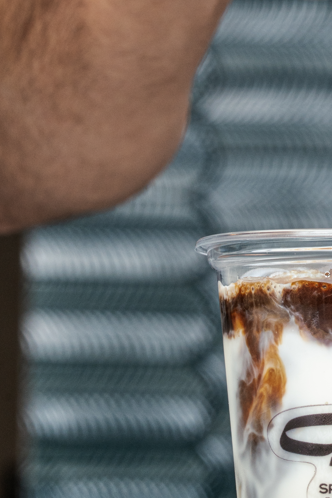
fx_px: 3928
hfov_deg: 4.8
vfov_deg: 7.2
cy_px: 114
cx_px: 366
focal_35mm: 284
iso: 320
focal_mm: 105
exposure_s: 1/160
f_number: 13
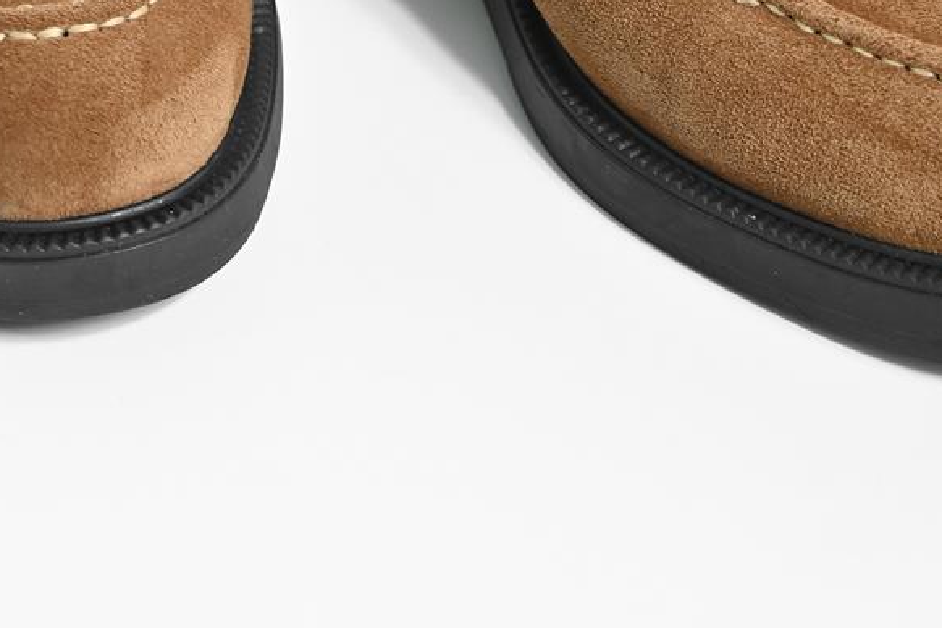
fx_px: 4528
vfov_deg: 7.7
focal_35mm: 173
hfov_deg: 11.9
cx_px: 407
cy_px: -564
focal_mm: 56
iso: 125
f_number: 8
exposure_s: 1/160
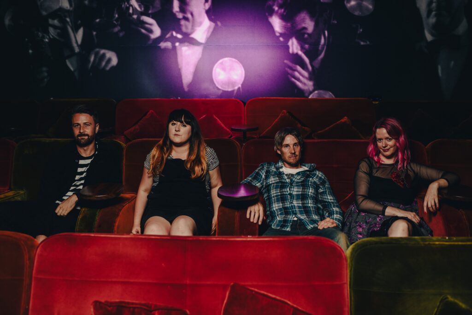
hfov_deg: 54.4
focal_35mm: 35
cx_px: 236
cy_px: 158
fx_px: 459
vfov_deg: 37.9
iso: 125
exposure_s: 1/1250
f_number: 2.5
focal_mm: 35
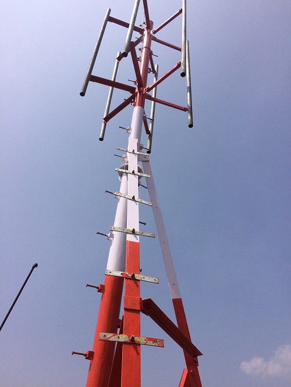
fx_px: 325
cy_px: 194
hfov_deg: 48.3
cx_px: 146
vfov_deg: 61.6
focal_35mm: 29
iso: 32
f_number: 2.2
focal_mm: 4.15
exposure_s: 1/4115
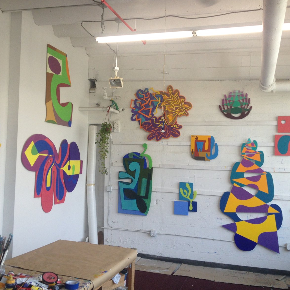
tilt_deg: +0.6
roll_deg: -2.0
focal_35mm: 42
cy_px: 145
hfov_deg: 40.0
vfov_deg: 40.0
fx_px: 398
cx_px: 135
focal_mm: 4.28
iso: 64
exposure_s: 1/120
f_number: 2.4
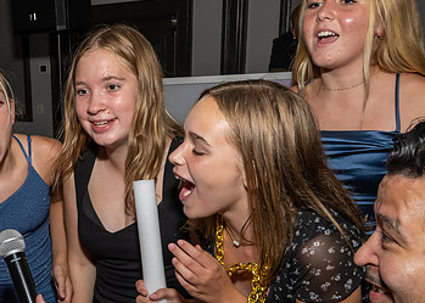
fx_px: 591
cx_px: 28
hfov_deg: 36.6
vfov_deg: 28.1
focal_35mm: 49
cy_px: 247
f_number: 8
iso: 1000
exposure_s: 1/250
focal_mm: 17
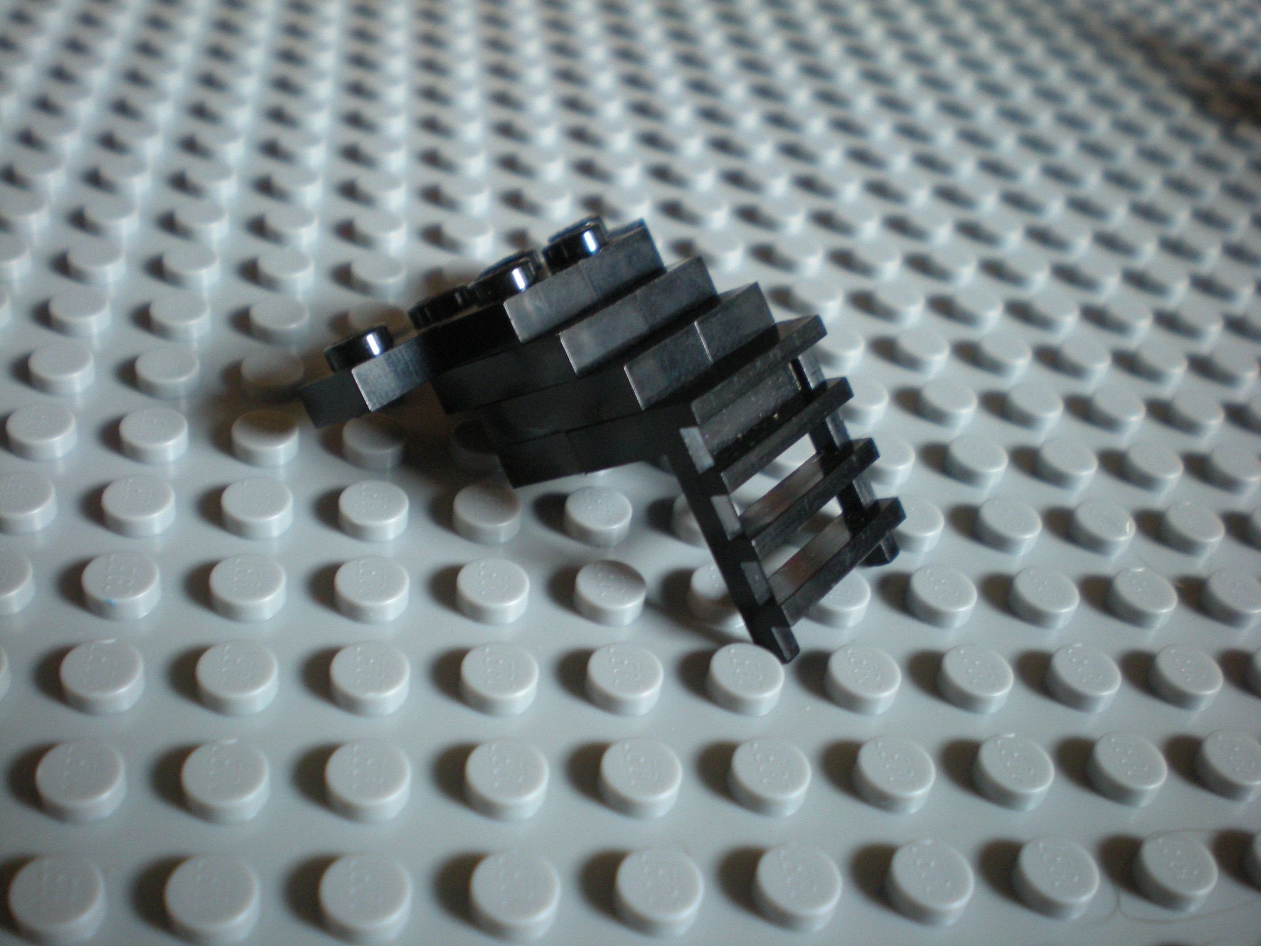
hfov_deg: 49.0
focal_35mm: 38
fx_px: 1384
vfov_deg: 37.7
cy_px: 473
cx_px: 630
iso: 200
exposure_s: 1/22
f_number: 3.1
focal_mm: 6.3
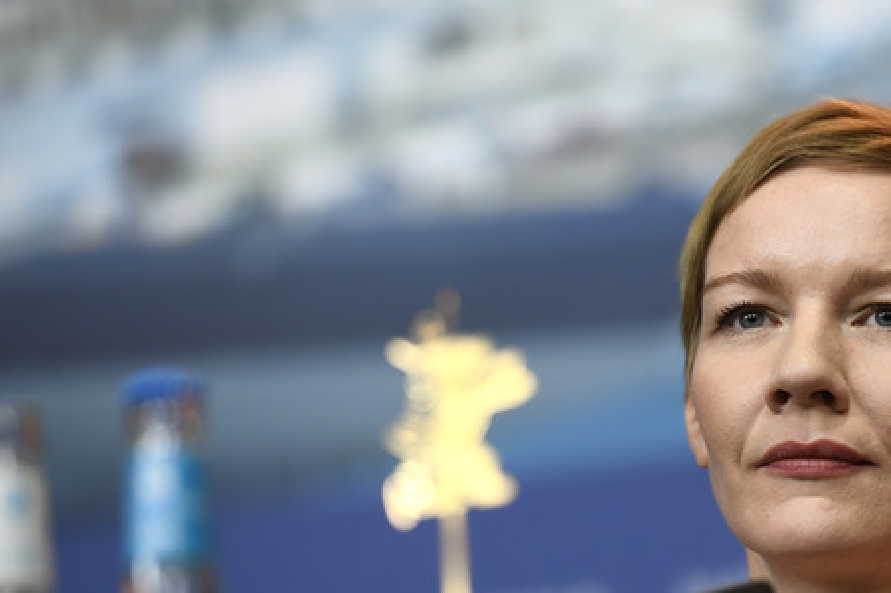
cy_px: 296
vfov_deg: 6.9
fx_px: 4946
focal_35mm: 200
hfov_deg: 10.3
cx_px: 446
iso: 1000
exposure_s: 1/320
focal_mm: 200
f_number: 3.5
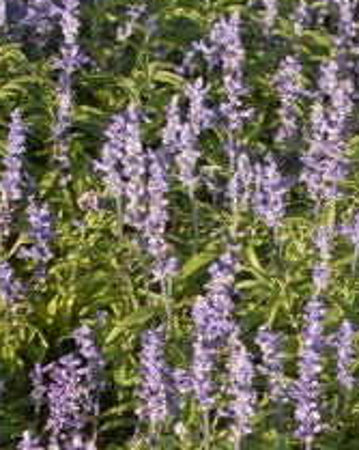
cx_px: 166
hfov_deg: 8.0
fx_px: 2565
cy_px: 498
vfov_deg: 9.9
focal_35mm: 193
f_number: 8
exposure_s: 1/250
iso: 400
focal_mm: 28
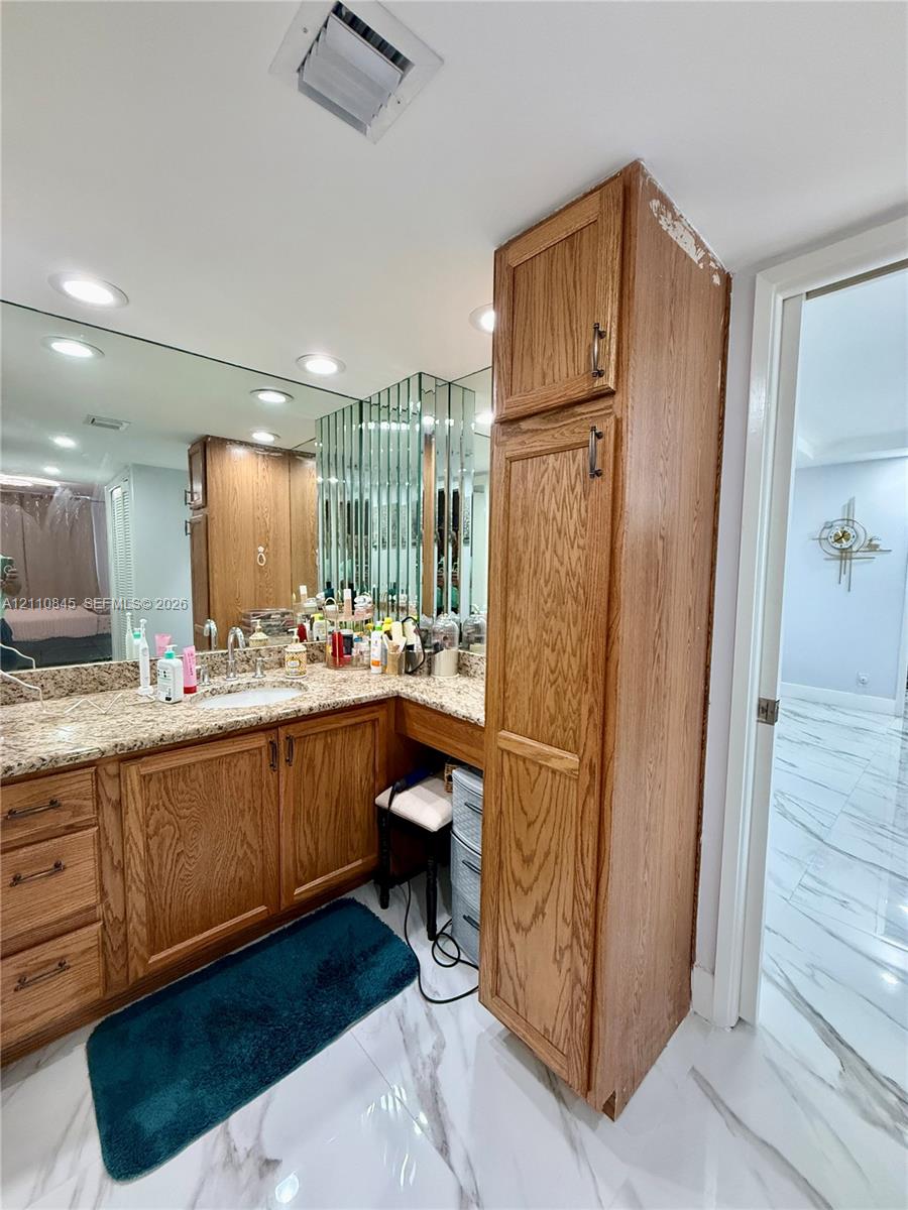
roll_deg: -1.3
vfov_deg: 102.1
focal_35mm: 14
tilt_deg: -3.7
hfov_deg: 85.7
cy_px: 605
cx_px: 454
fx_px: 490
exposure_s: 1/120
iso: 320
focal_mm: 2.22
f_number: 2.2
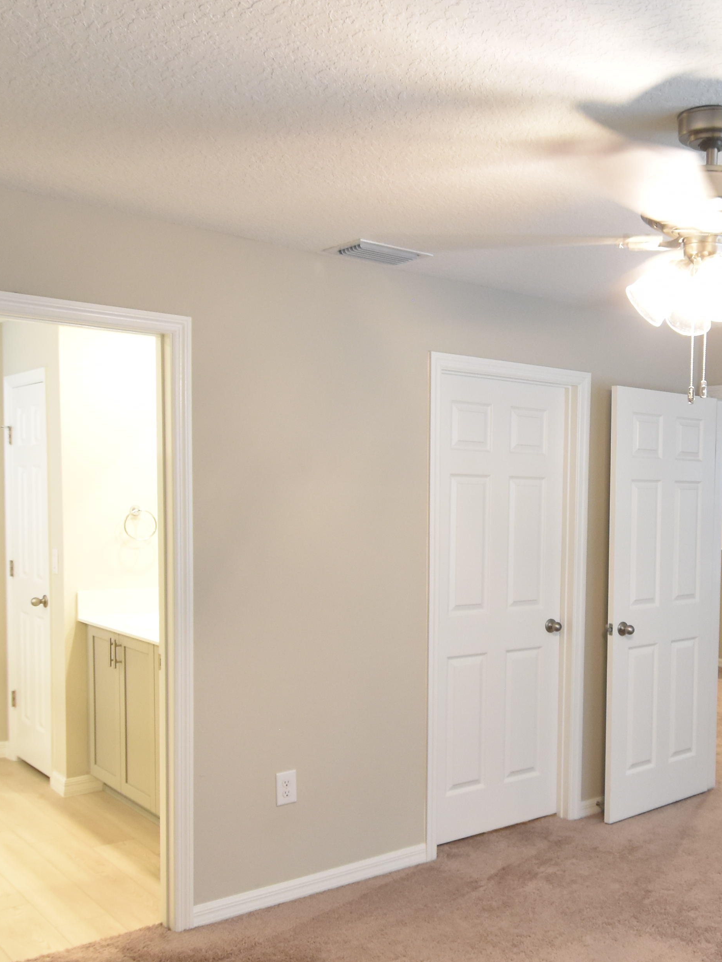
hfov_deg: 38.4
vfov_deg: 52.4
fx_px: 973
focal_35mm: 35
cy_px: 549
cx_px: 622
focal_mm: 10
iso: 800
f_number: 3.5
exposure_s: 1/30
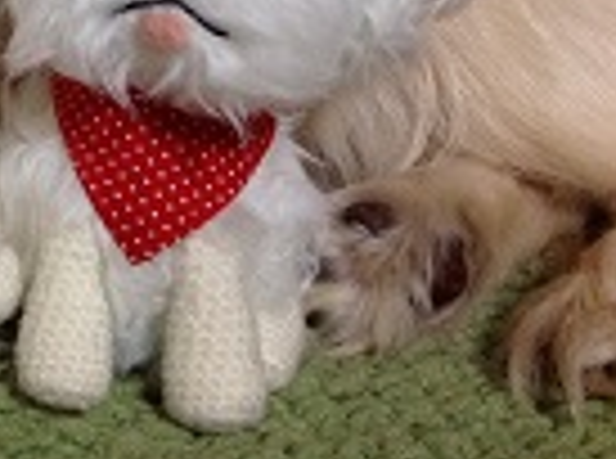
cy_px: -108
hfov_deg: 17.8
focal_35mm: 102
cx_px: -238
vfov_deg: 14.0
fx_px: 1810
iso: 160
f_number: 2.4
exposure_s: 1/15
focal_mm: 4.28
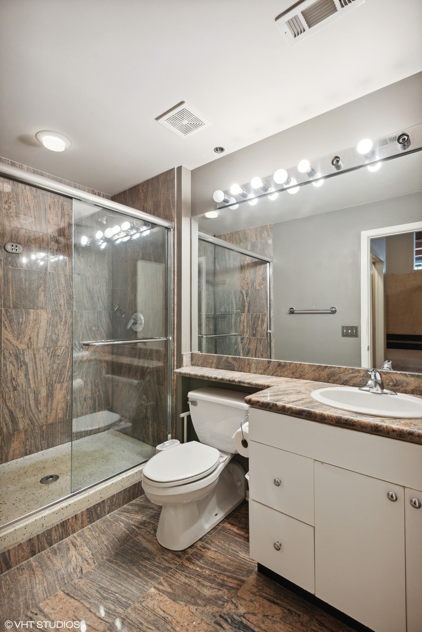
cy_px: 316
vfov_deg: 93.3
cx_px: 211
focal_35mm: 17
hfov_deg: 70.5
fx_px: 299
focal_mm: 17
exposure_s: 1/50
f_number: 8
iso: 2000
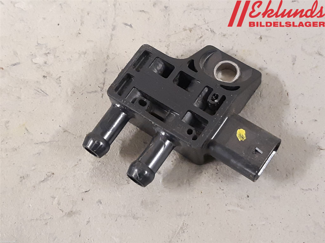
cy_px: 122
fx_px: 244
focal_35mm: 26
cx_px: 162
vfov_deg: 53.1
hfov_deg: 67.3
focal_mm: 3.93
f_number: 1.7
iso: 250
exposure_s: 1/33
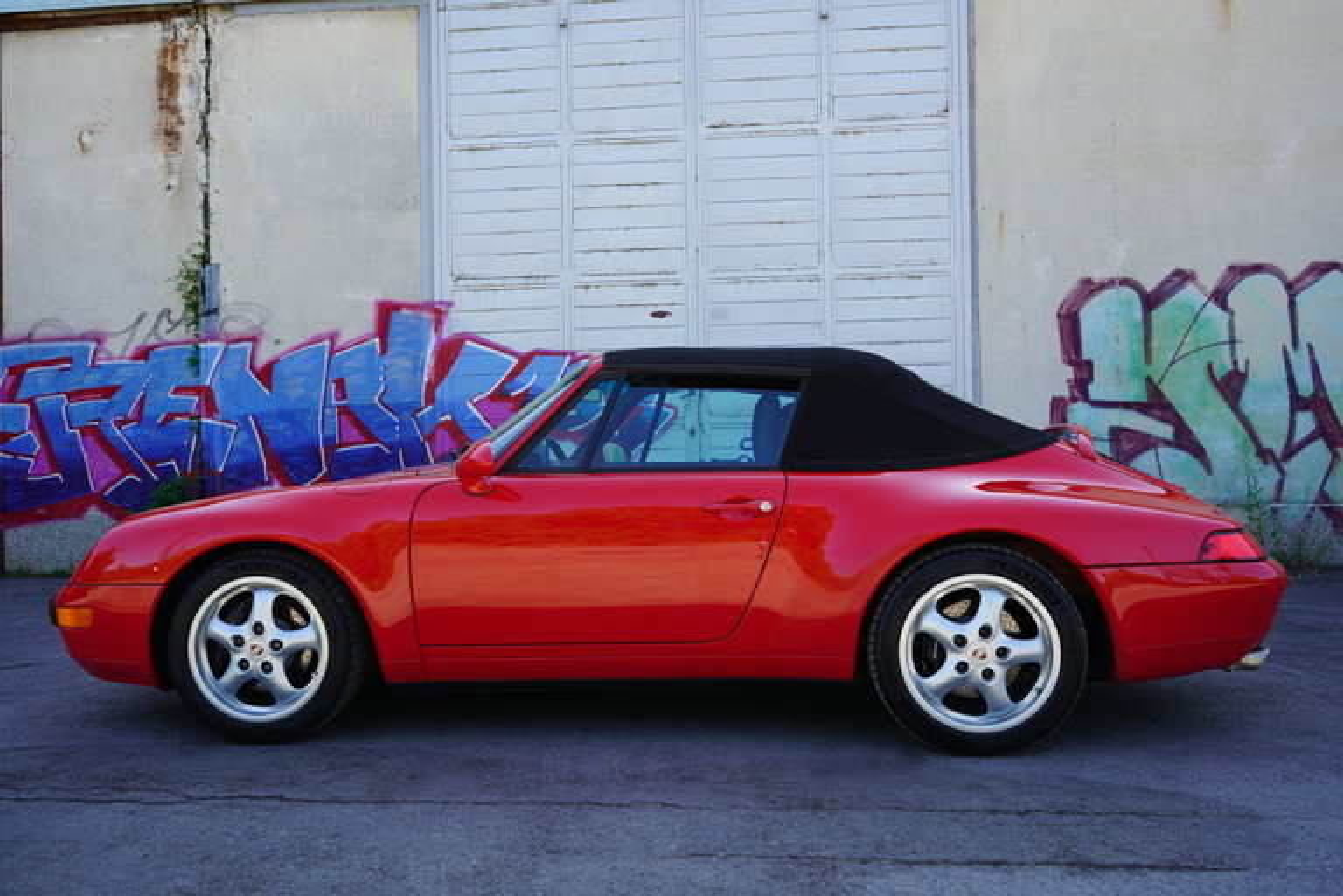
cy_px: 448
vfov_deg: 41.1
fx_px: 1194
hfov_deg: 58.7
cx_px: 672
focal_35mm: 32
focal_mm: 32
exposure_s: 1/100
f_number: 6.3
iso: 100
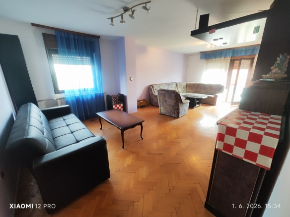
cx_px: 145
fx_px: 117
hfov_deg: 102.1
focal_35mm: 14
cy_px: 108
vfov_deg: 85.7
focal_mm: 2.16
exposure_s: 1/25.4
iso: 315
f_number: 2.2
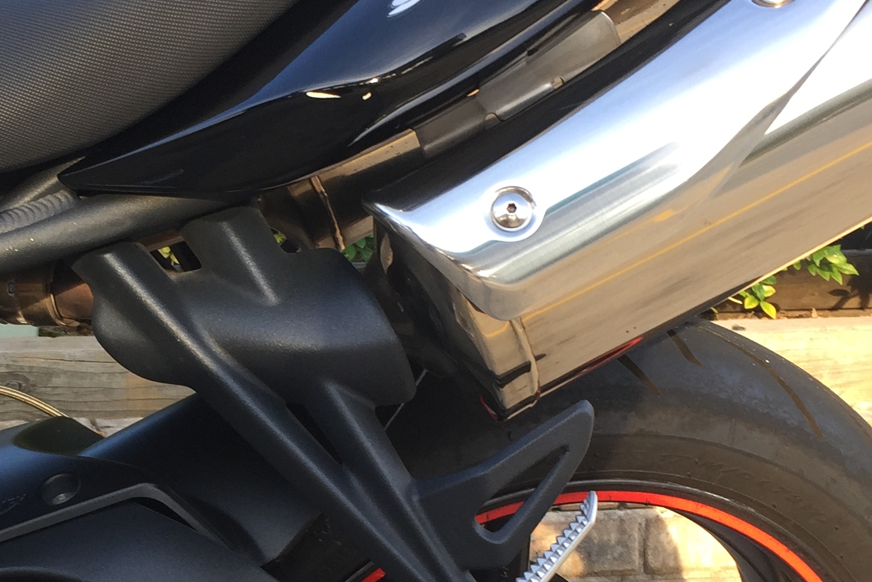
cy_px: 405
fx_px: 1744
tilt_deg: -4.7
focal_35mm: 72
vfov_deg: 18.9
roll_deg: +0.1
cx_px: 152
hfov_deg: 27.4
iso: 32
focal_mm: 4.15
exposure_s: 1/120
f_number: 2.2
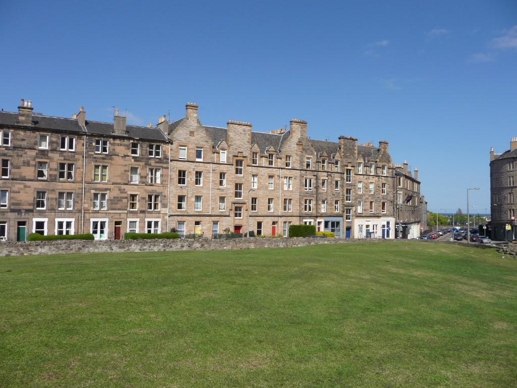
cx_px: 258
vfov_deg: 49.7
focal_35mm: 28
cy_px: 194
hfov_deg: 63.4
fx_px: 418
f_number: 8
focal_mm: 4.7
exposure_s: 1/250
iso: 100
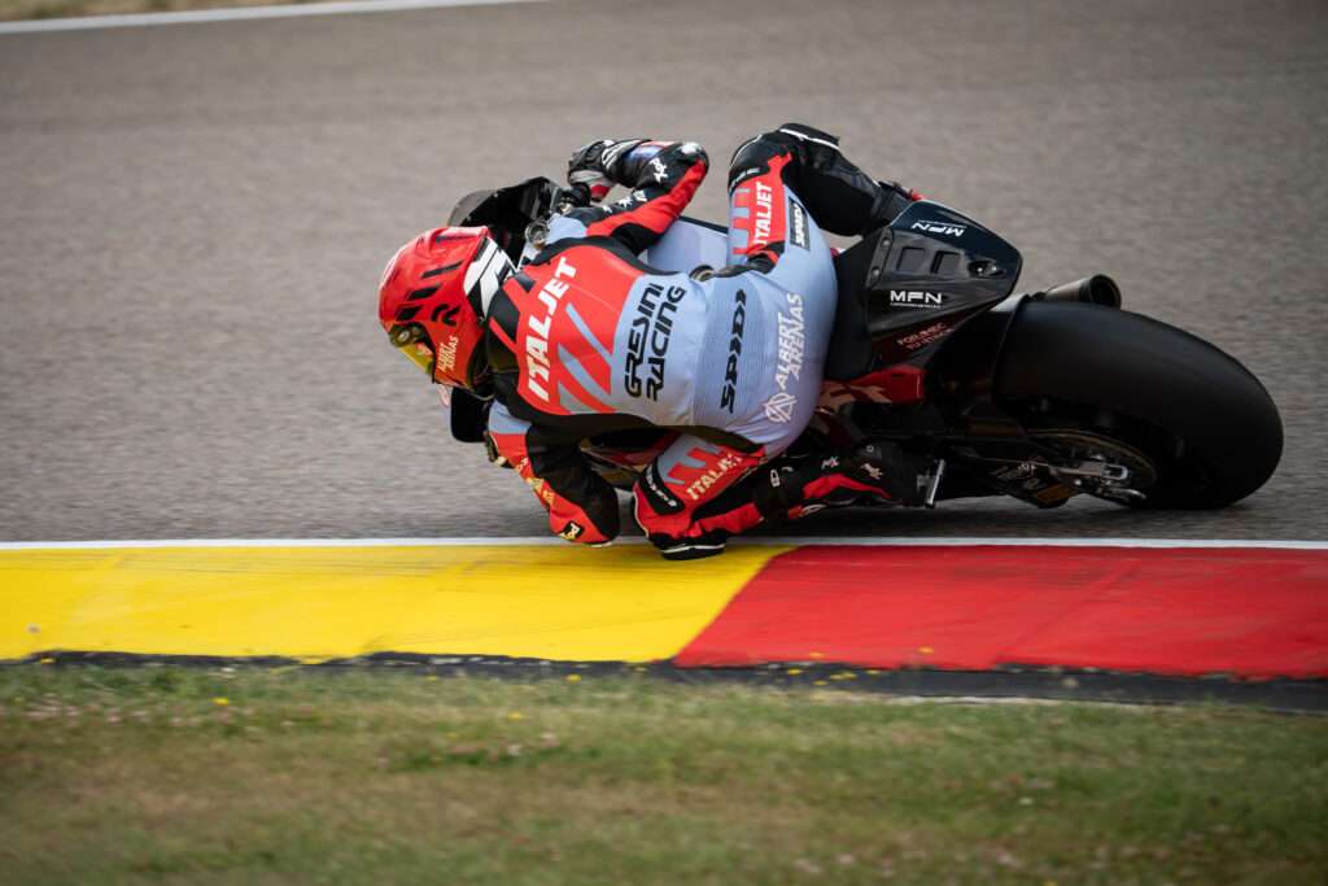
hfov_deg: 5.2
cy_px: 443
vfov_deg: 3.4
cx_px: 664
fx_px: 14757
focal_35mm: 400
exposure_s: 1/1000
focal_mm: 400
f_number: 5
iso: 200
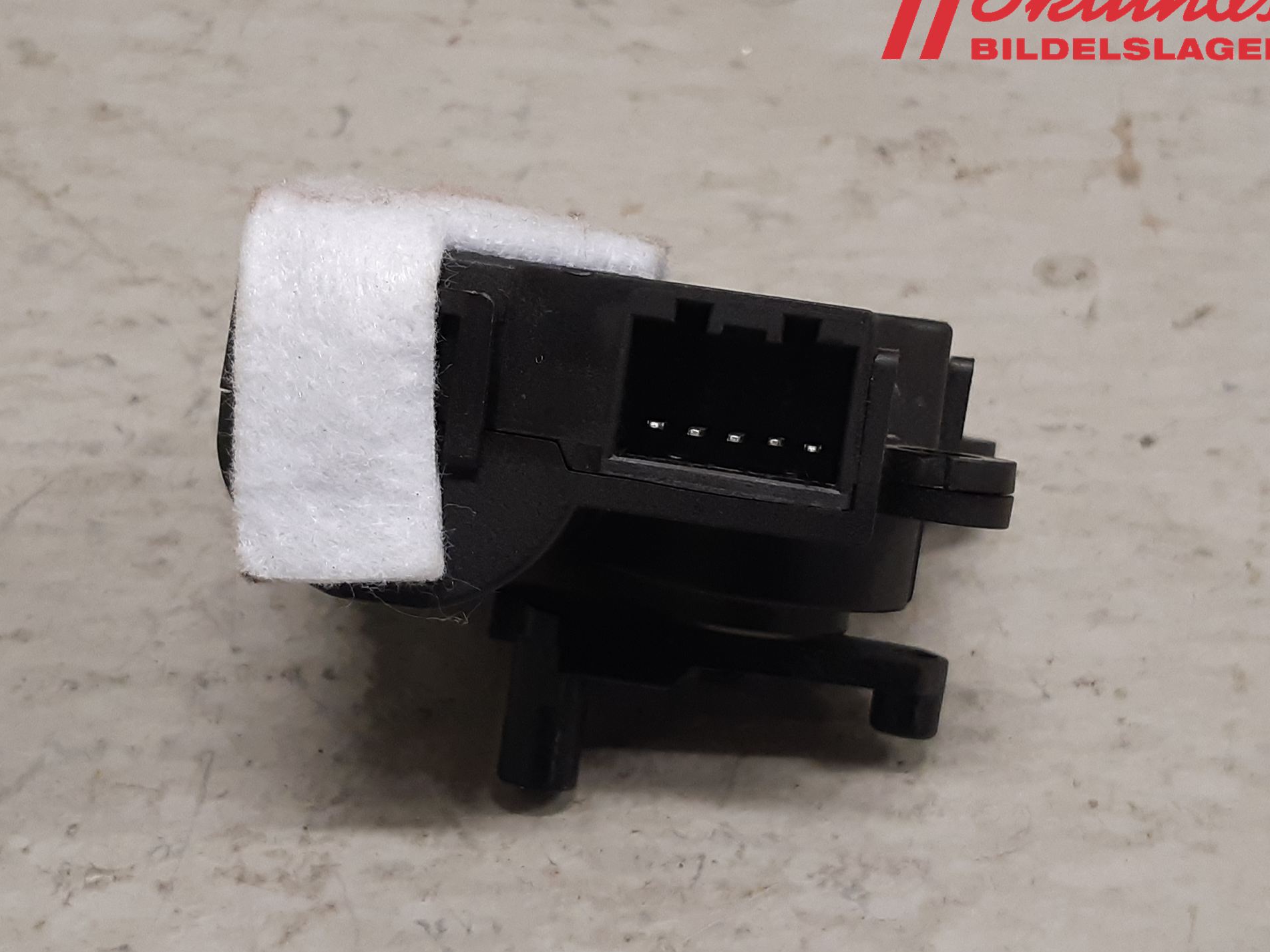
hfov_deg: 63.4
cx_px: 608
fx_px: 1027
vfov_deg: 49.7
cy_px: 459
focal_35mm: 28
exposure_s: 1/50
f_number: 1.7
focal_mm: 3.93
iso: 125
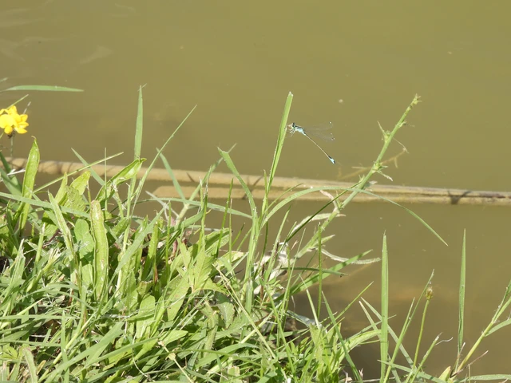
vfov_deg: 4.2
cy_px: 192
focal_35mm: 350
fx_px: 5167
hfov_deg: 5.7
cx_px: 256
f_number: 6.3
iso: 100
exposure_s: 1/320
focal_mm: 62.5
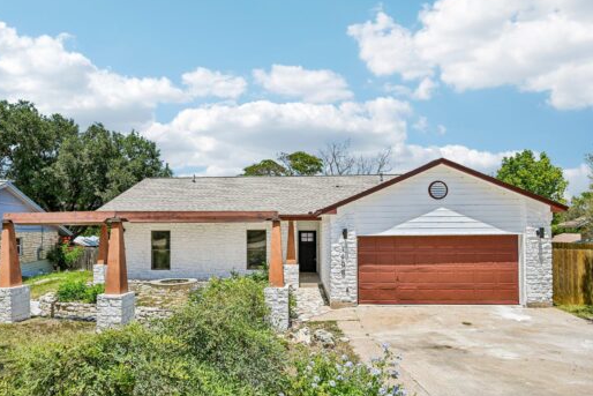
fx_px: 356
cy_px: 223
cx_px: 276
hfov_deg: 79.5
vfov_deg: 58.0
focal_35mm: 22
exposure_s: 1/500
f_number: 8
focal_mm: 18.5
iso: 100
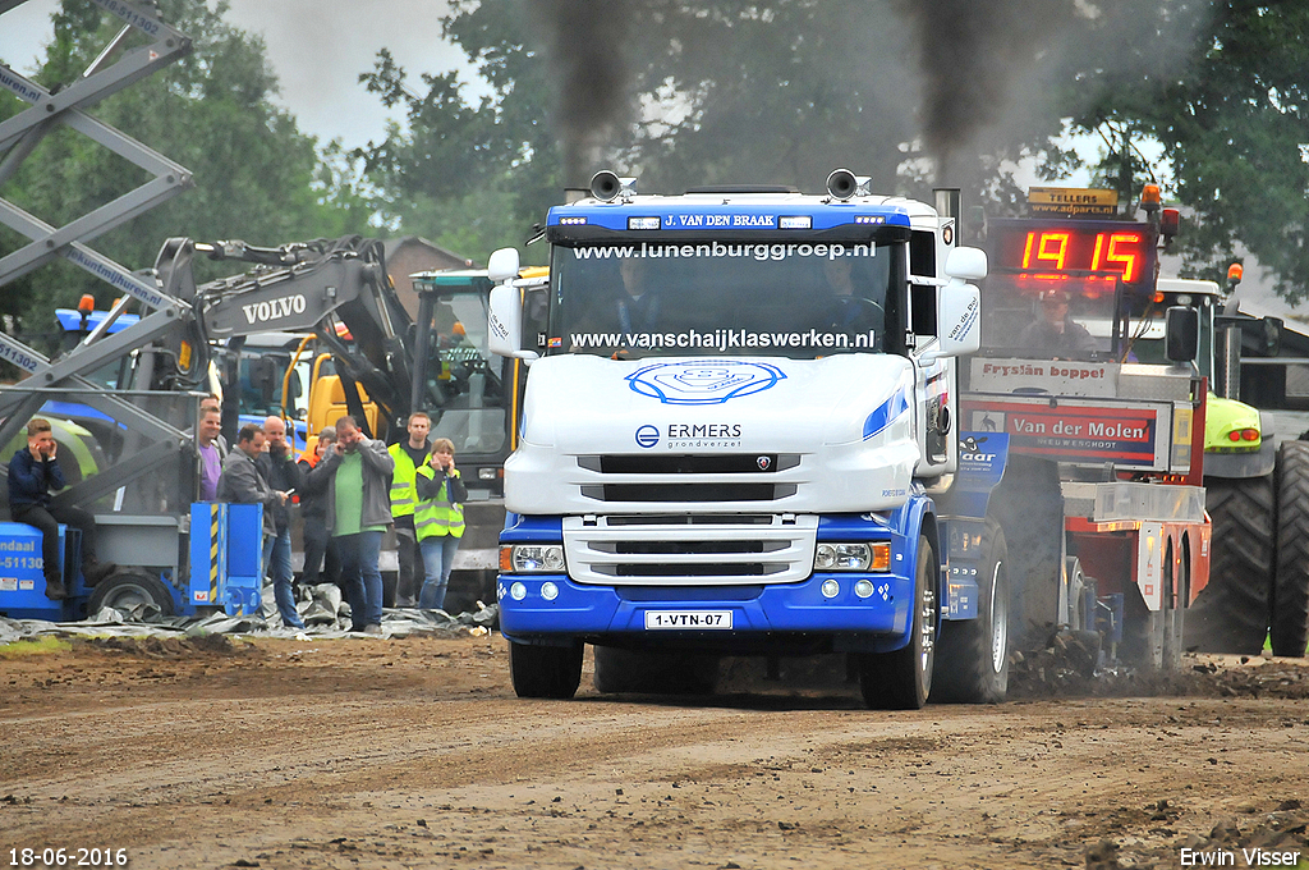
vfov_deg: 3.8
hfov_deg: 5.7
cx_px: 654
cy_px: 435
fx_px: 13073
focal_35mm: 360
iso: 1000
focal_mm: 240
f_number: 5.6
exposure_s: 1/320
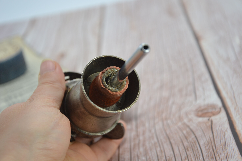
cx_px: 121
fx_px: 585
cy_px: 80
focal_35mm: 87
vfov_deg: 15.7
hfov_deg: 23.4
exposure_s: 1/125
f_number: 5.6
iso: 180
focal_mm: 58
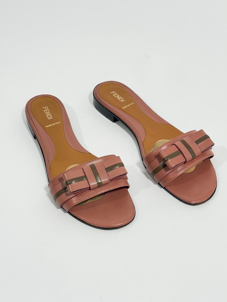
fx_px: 420
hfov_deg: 30.3
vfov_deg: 39.7
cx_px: 114
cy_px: 151
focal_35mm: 48
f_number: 1.78
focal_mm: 6.76
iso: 50
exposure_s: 1/50
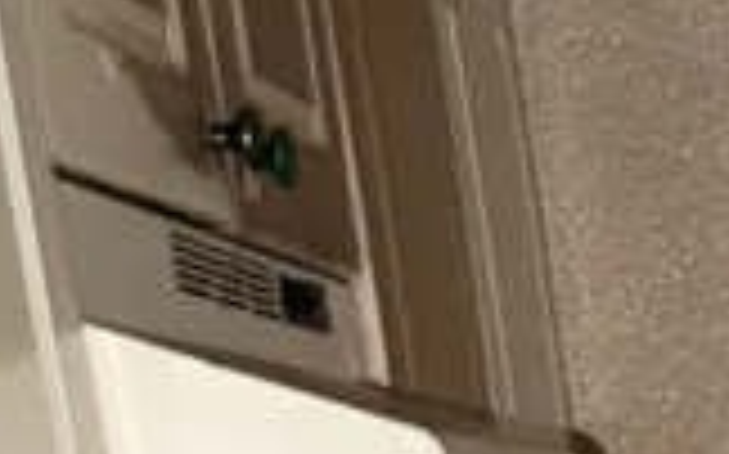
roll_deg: +2.0
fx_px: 3196
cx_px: 2066
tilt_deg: -16.4
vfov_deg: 7.0
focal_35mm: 161
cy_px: 1501
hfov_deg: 10.2
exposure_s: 1/5
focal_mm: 6.93
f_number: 1.48
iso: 250
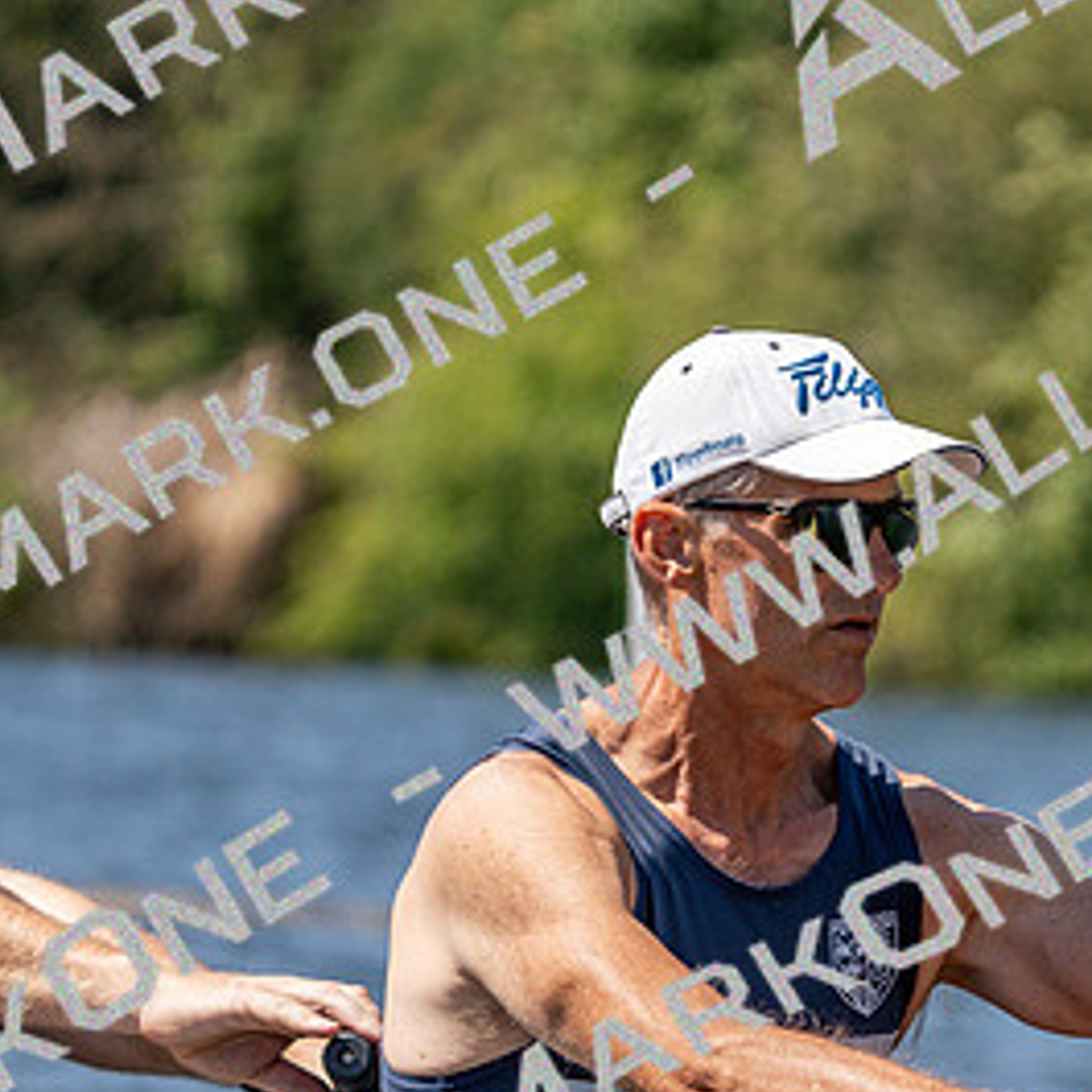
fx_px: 15418
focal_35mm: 432
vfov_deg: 4.1
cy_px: 764
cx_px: 1018
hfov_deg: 4.1
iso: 320
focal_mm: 232
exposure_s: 1/2000
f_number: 5.6
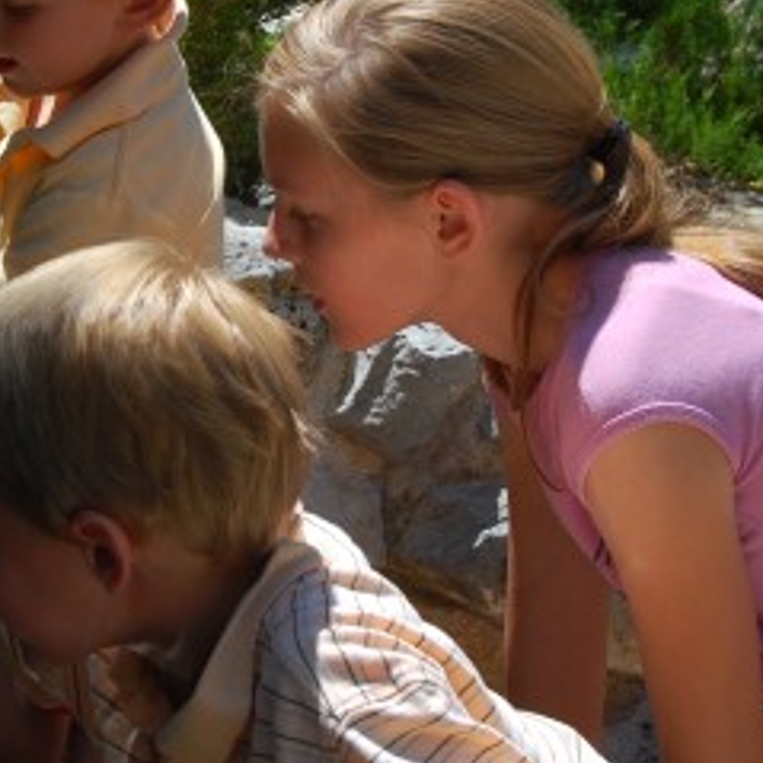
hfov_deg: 13.0
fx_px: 3342
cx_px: 227
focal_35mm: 134
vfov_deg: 13.0
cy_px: 201
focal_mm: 42
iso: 200
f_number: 9
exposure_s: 1/320
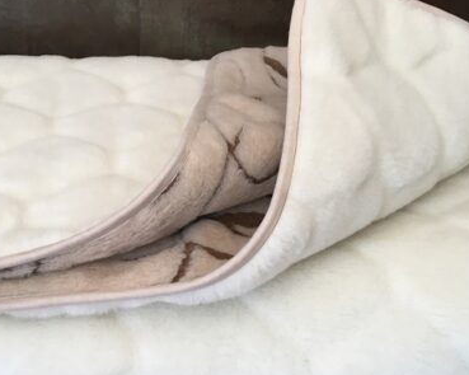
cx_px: 186
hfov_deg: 40.2
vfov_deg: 32.7
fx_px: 638
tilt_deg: -32.6
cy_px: 197
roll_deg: +0.8
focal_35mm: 46
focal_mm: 4.15
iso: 50
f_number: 2.2
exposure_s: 1/33
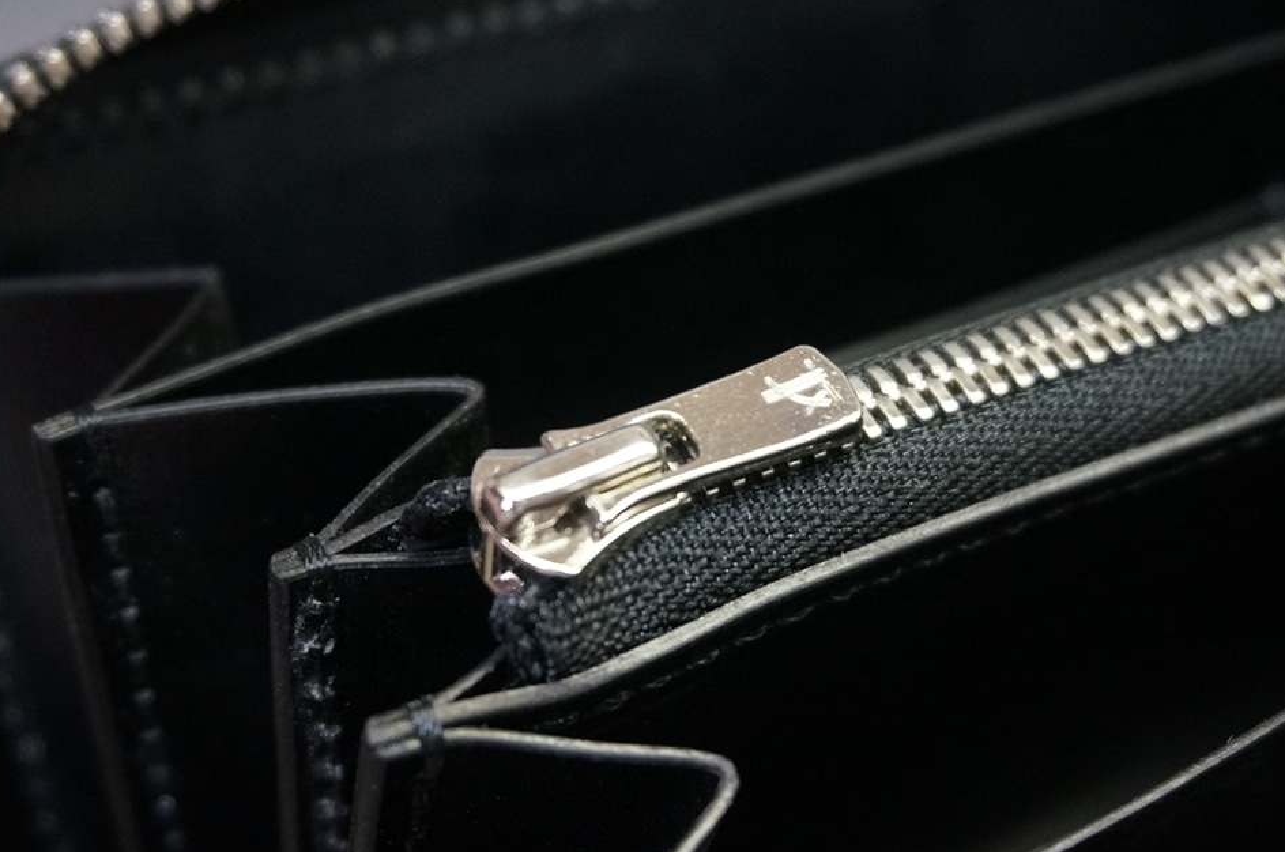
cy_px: 516
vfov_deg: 22.1
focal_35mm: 61
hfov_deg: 32.9
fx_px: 2174
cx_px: 674
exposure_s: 1/60
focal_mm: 32
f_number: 5
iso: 2000
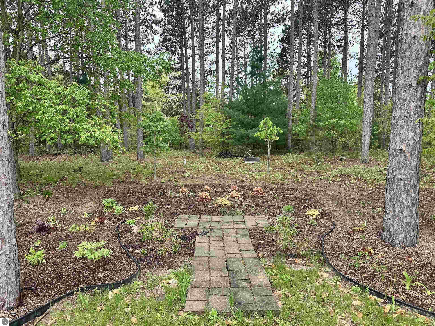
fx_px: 302
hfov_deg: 71.6
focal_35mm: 24
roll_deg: +0.5
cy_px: 163
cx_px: 218
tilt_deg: -5.3
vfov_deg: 56.8
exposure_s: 1/345
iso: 80
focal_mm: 6.86
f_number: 1.78
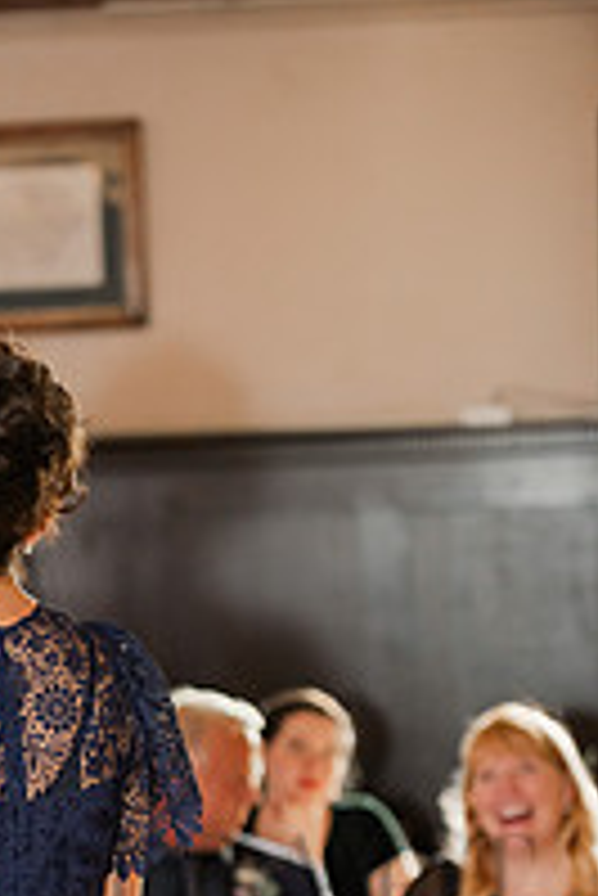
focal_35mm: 215
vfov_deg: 9.5
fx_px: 5347
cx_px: -72
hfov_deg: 6.4
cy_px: 959
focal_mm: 95
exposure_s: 1/125
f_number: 2.8
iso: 500
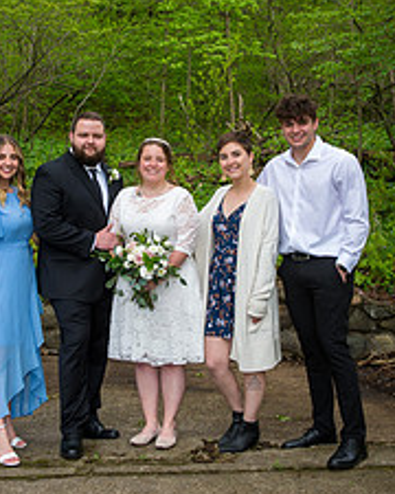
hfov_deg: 25.3
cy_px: 202
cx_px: 133
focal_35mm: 60
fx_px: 877
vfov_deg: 31.4
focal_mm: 32
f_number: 4.8
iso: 100
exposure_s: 1/125
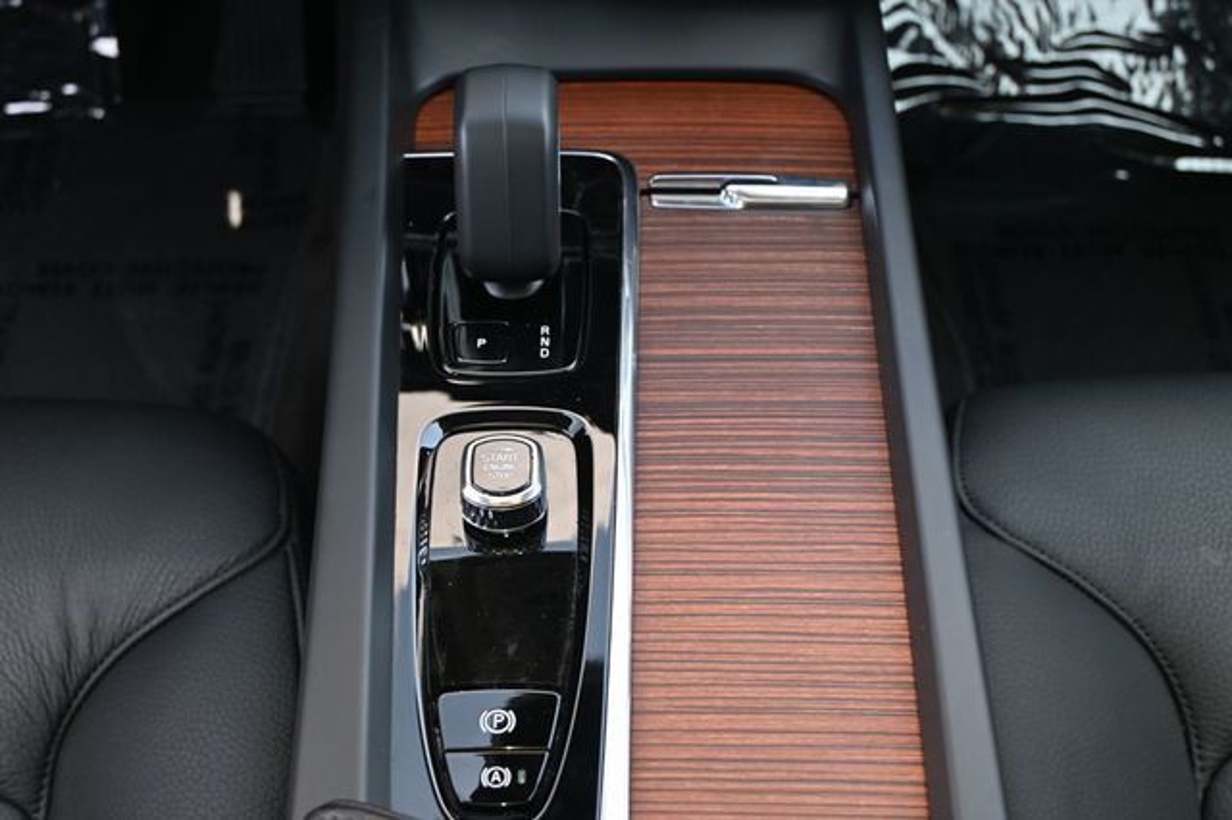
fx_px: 1565
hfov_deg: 43.0
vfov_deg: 29.4
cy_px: 410
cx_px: 616
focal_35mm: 46
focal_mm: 30.5
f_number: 4.8
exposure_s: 1/125
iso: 640
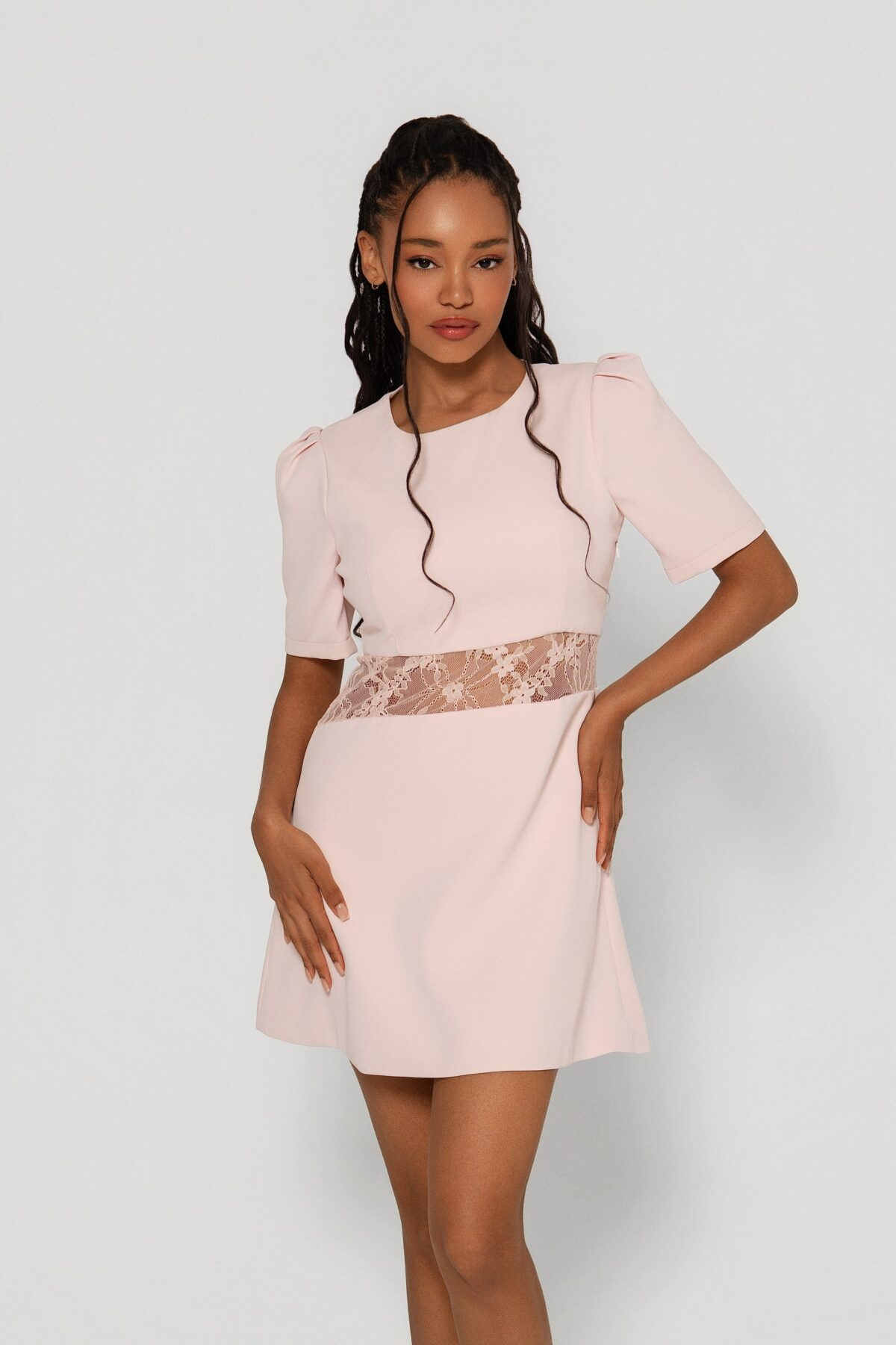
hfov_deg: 16.1
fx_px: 3173
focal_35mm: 85
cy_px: 672
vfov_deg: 23.9
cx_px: 448
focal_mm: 85
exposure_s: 1/100
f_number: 9
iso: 100
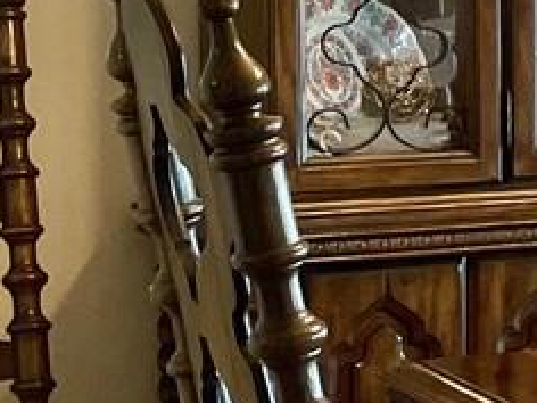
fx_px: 2730
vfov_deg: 8.4
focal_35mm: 176
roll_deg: -0.5
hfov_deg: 9.3
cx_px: 1525
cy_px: 64
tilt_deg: -3.5
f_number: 1.6
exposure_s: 1/60
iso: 64
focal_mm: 4.2
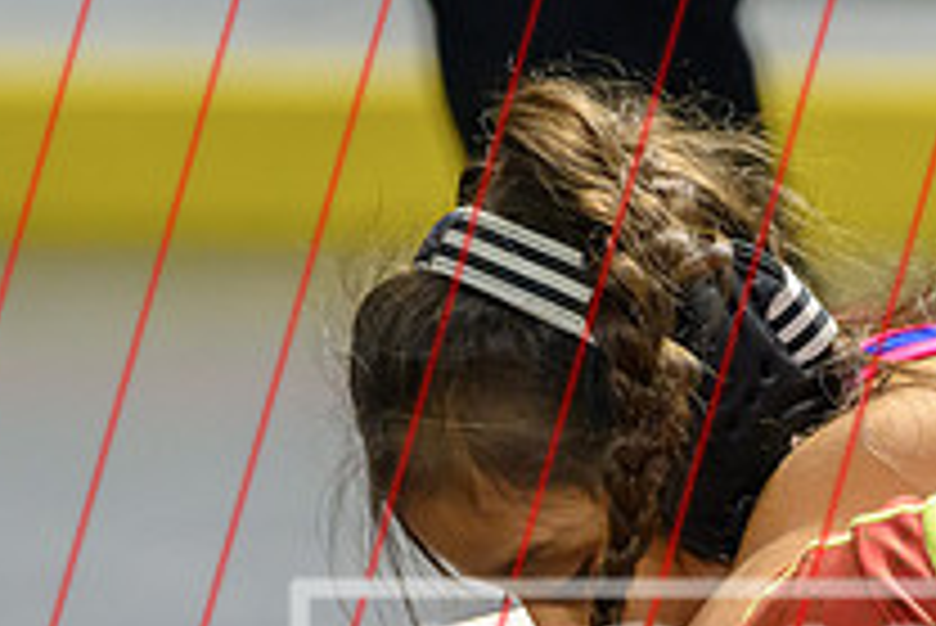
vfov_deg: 1.9
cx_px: 795
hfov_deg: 2.8
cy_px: 760
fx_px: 19123
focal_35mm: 735
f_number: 2.8
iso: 6400
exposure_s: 1/800
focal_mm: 200
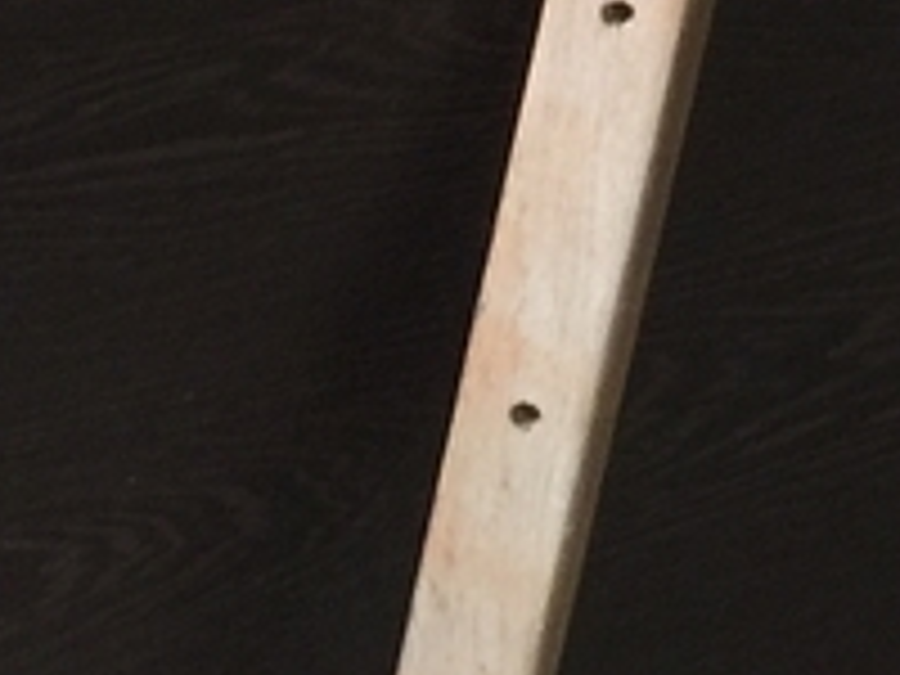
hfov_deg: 10.6
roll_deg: -2.9
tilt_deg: -39.5
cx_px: 1678
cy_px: -1076
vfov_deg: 7.8
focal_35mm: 174
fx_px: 4524
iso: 32
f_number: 2.2
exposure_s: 1/15
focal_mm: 4.15
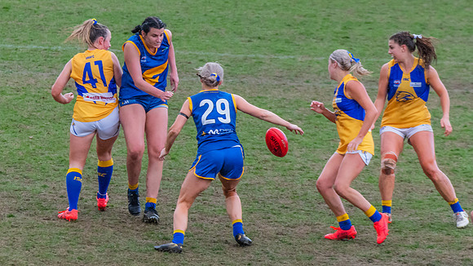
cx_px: 233
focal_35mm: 464
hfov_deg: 4.7
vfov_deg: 2.6
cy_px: 67
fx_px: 5821
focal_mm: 250
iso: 2000
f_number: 5.6
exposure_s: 1/1600
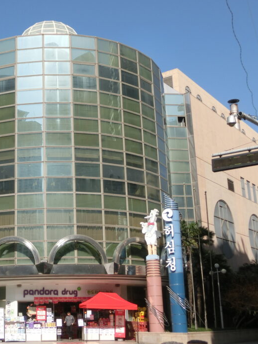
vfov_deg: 34.3
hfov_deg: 25.5
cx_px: 41
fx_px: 557
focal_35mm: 56
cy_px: 180
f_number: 3.9
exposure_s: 1/800
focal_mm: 6.67
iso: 80
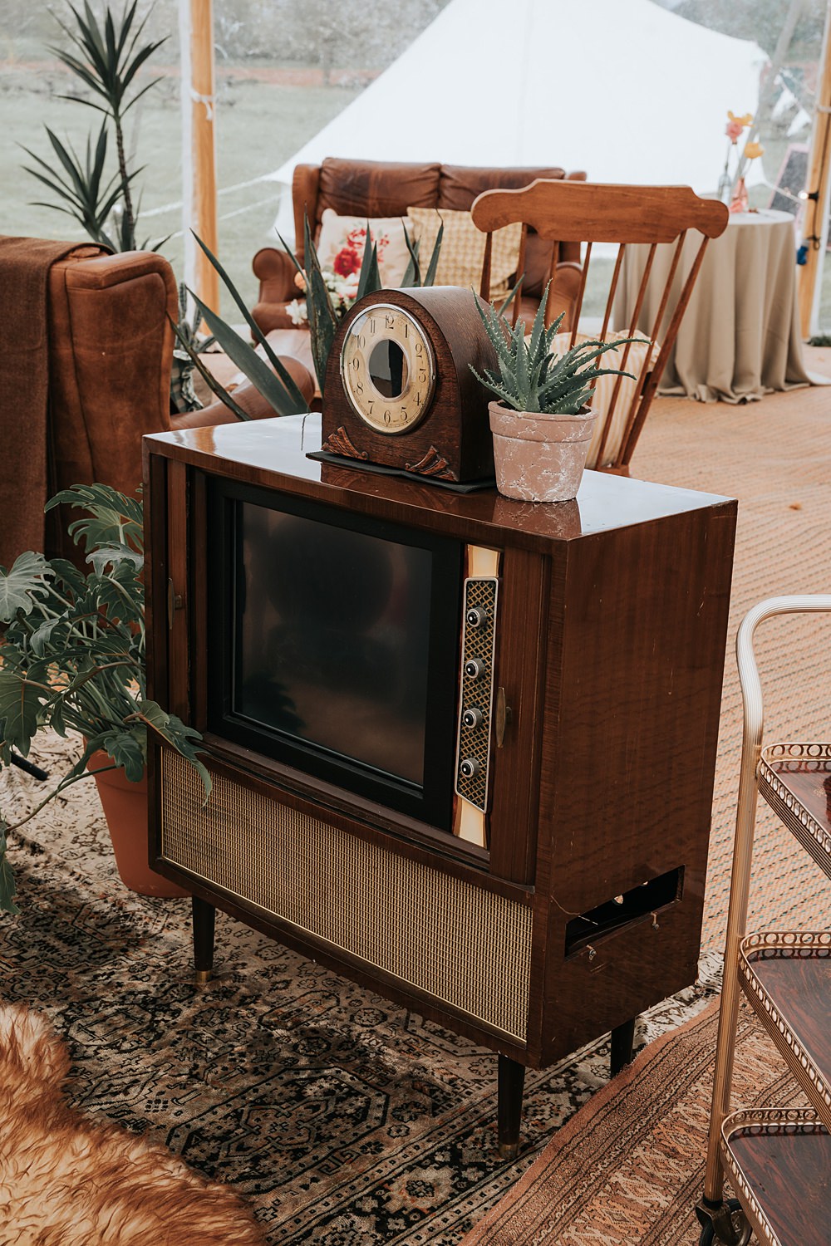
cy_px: 623
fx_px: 1686
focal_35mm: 49
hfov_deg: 27.7
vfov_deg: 40.6
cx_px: 416
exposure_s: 1/250
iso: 250
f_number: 8
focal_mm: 48.7
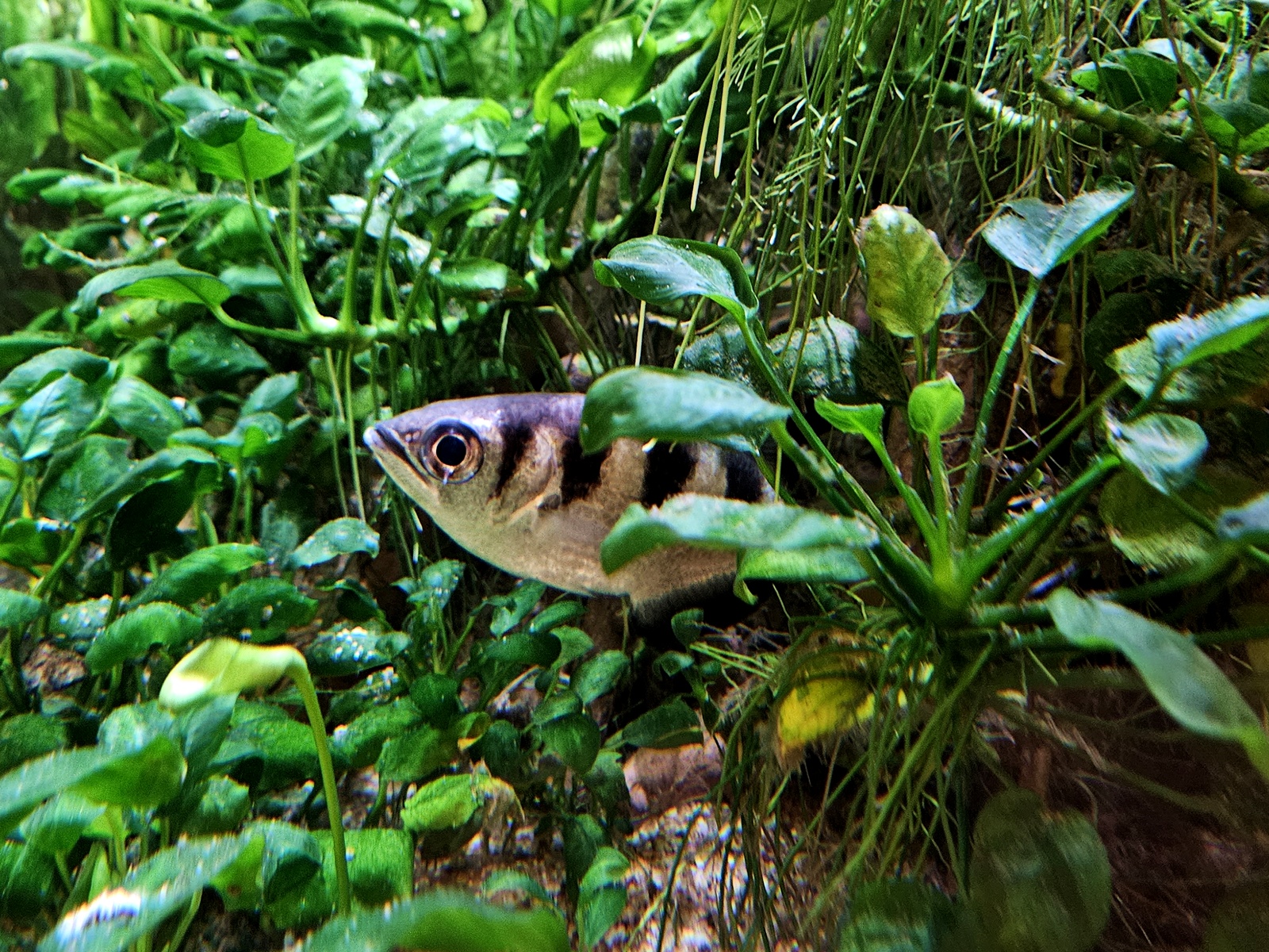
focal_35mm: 23
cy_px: 476
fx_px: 843
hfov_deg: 73.9
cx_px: 634
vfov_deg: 58.9
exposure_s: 1/25
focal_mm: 5.4
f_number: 1.8
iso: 1000
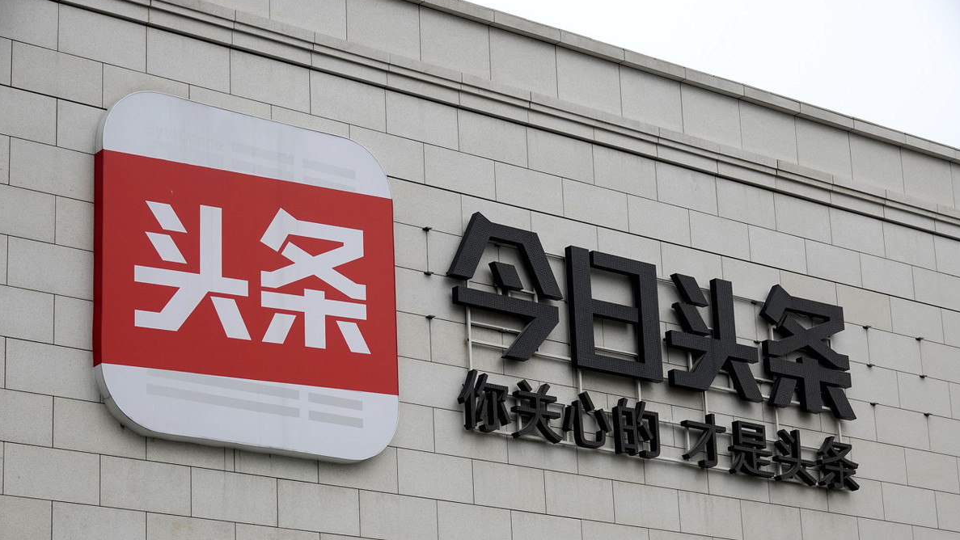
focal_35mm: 90
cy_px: 314
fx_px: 2291
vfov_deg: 13.4
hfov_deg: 23.7
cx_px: 483
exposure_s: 1/1250
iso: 200
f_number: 3.5
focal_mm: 31.33
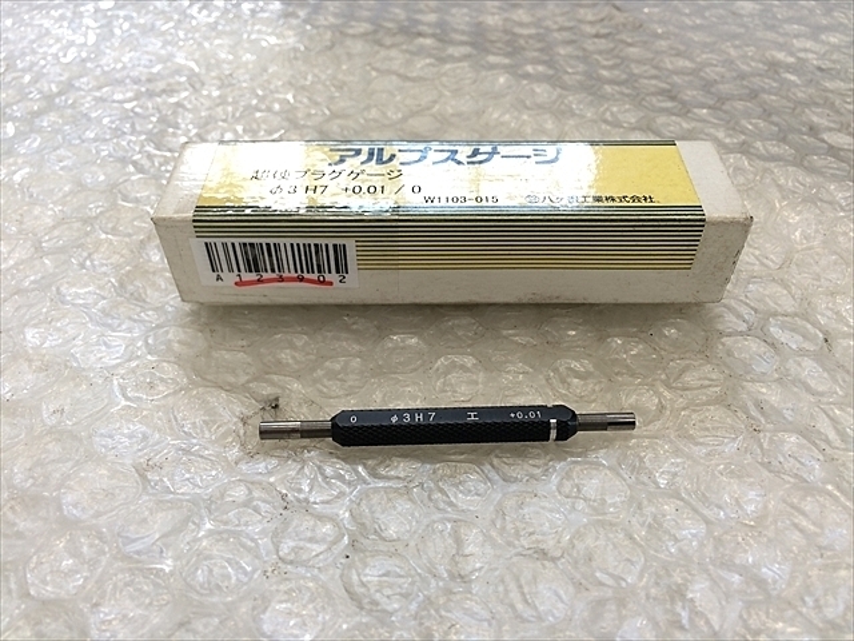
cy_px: 320
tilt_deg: -43.8
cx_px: 427
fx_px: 715
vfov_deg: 48.2
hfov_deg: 61.7
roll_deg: -1.0
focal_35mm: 29
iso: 40
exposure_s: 1/30
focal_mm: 4.15
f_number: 2.2
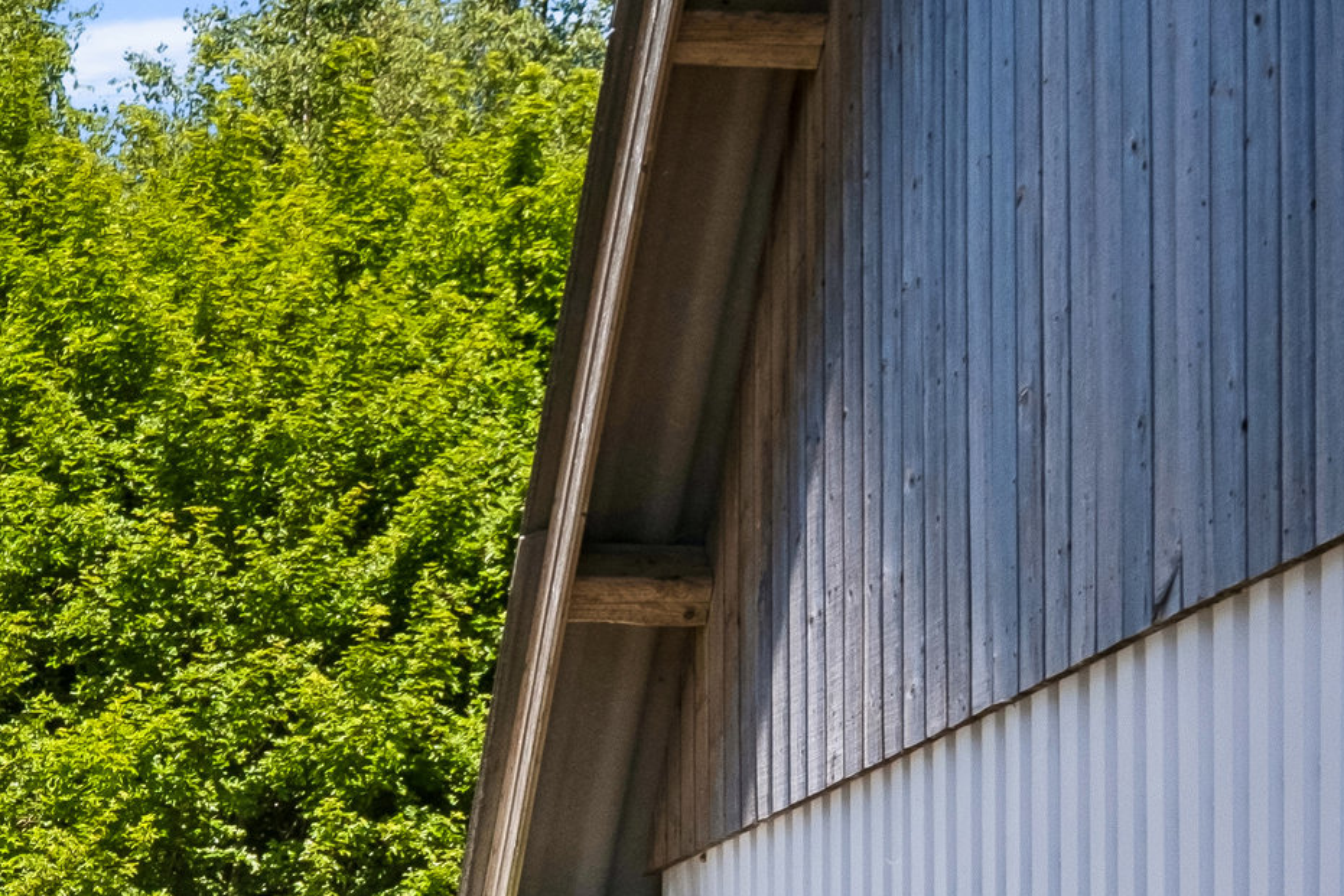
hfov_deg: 17.0
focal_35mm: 116
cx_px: -191
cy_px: 1420
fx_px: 4331
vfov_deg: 11.3
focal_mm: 24
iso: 160
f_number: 10
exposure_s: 1/250
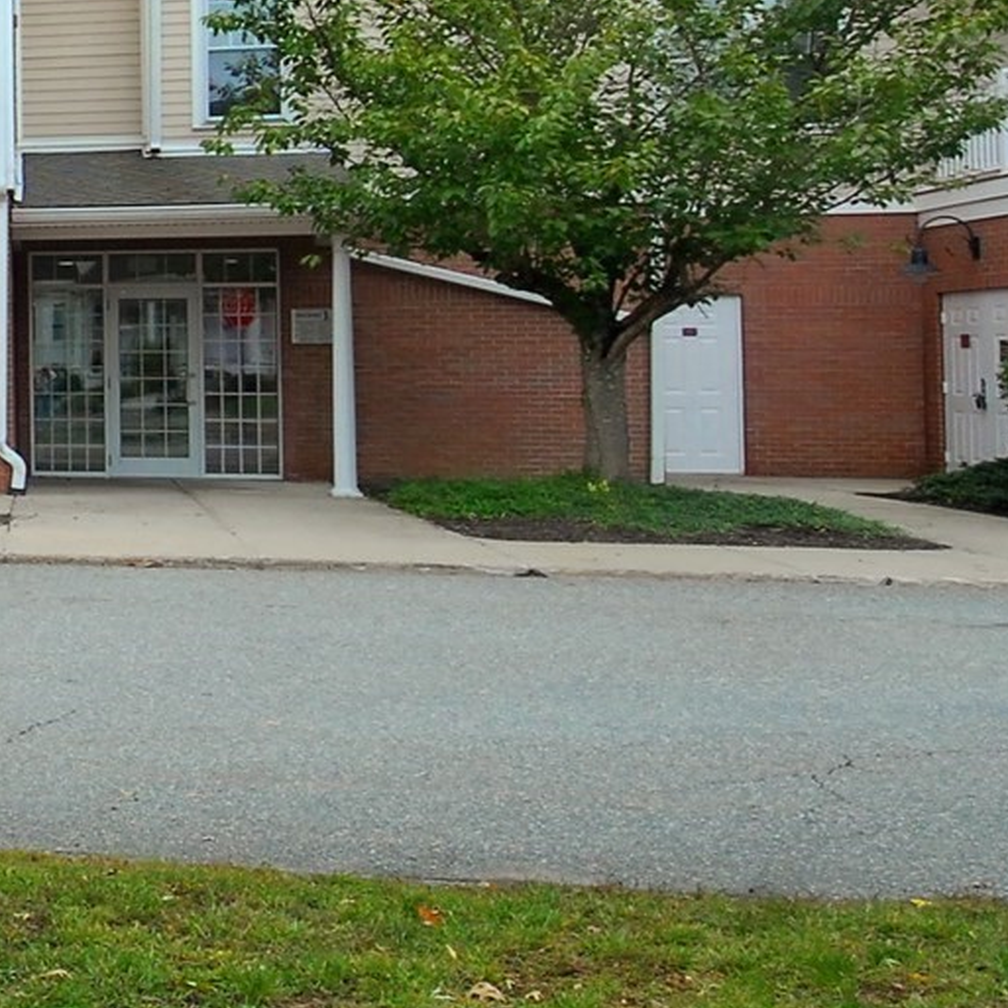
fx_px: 1680
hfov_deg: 25.6
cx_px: -477
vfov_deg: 32.2
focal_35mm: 51
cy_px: 156
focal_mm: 10
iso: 400
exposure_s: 1/125
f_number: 7.1
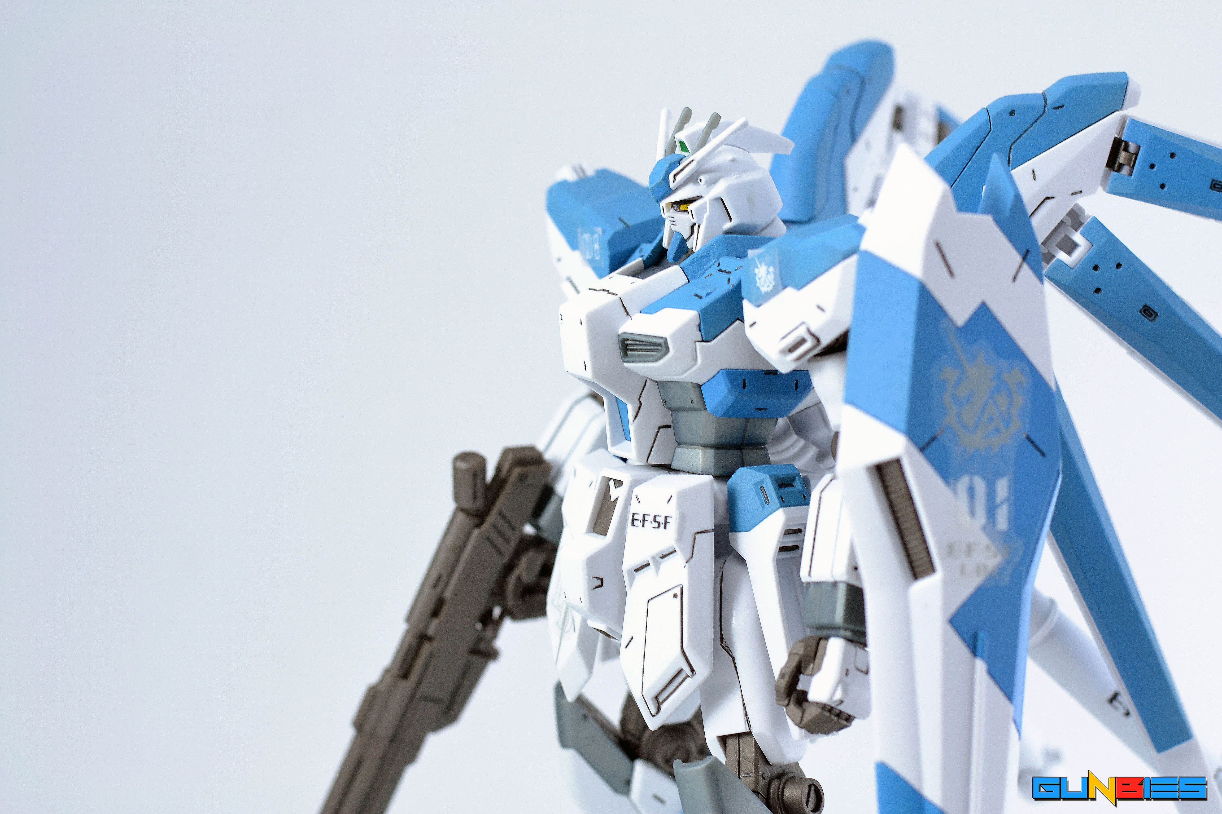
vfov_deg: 18.2
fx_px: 2546
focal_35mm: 75
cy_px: 407
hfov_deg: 27.0
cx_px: 611
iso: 400
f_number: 5.6
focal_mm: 50
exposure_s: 1/40
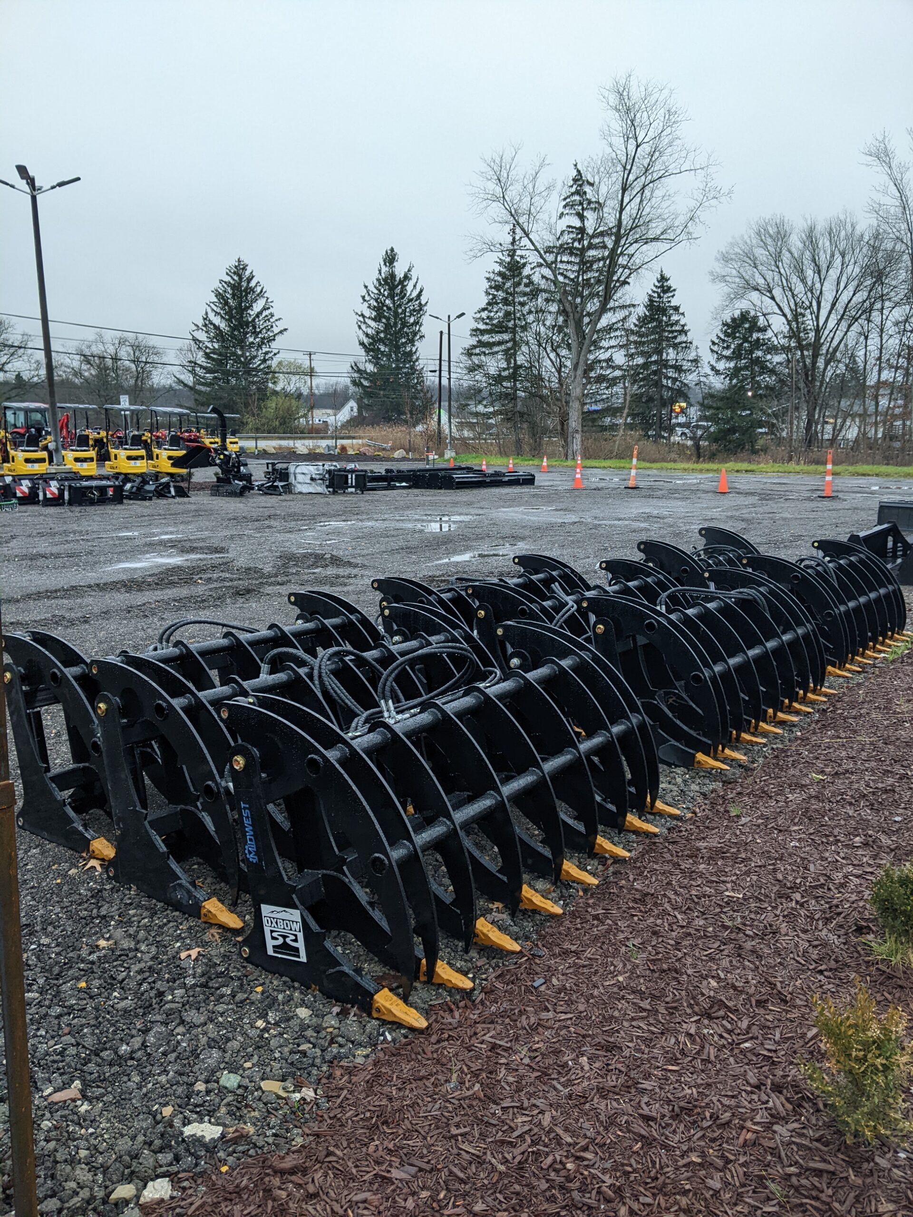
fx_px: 950
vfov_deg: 65.3
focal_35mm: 27
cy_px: 608
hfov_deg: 51.4
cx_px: 456
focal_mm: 4.44
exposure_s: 1/40
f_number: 1.8
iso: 66
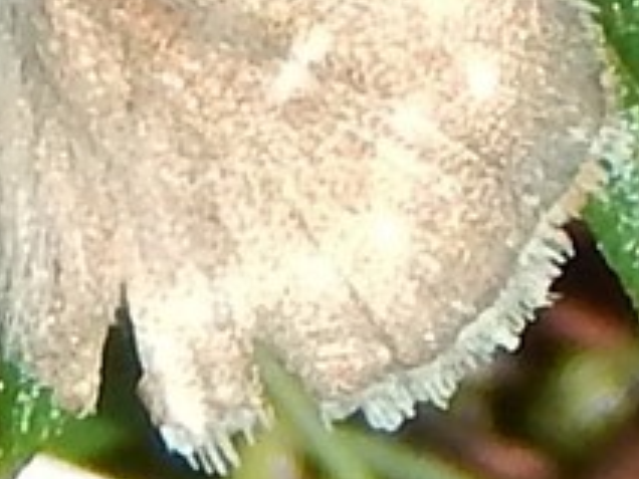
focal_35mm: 567
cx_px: -182
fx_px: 10467
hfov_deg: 3.5
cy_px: -36
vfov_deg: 2.6
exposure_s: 1/640
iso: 125
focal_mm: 25.3
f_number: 4.9
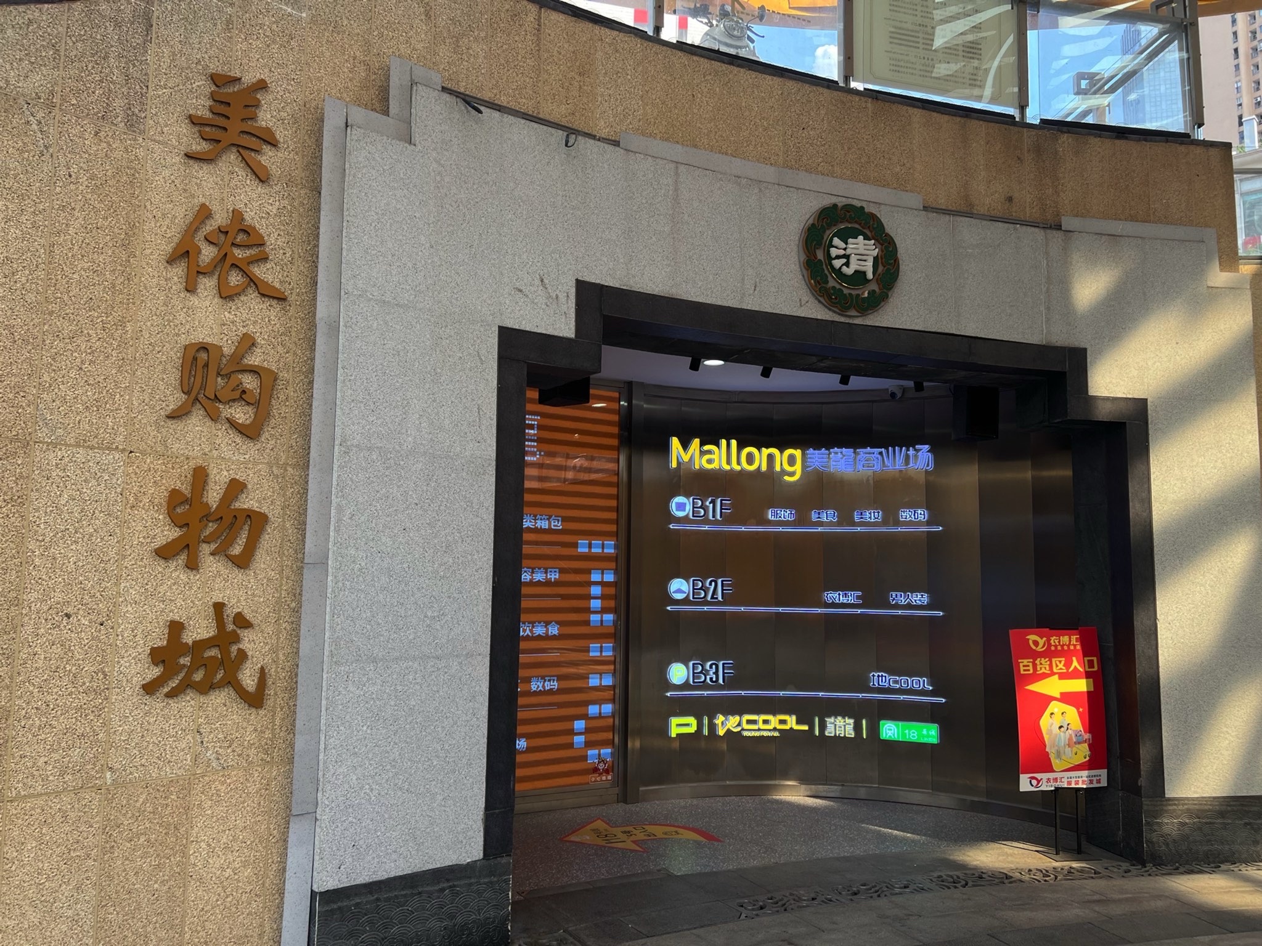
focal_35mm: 26
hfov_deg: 67.3
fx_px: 948
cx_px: 631
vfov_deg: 53.1
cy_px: 473
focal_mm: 5.7
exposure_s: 1/397
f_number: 1.5
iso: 50
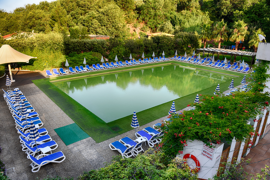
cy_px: 90
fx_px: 180
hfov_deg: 73.7
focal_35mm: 24
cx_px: 135
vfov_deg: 53.1
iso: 100
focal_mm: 24
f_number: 5
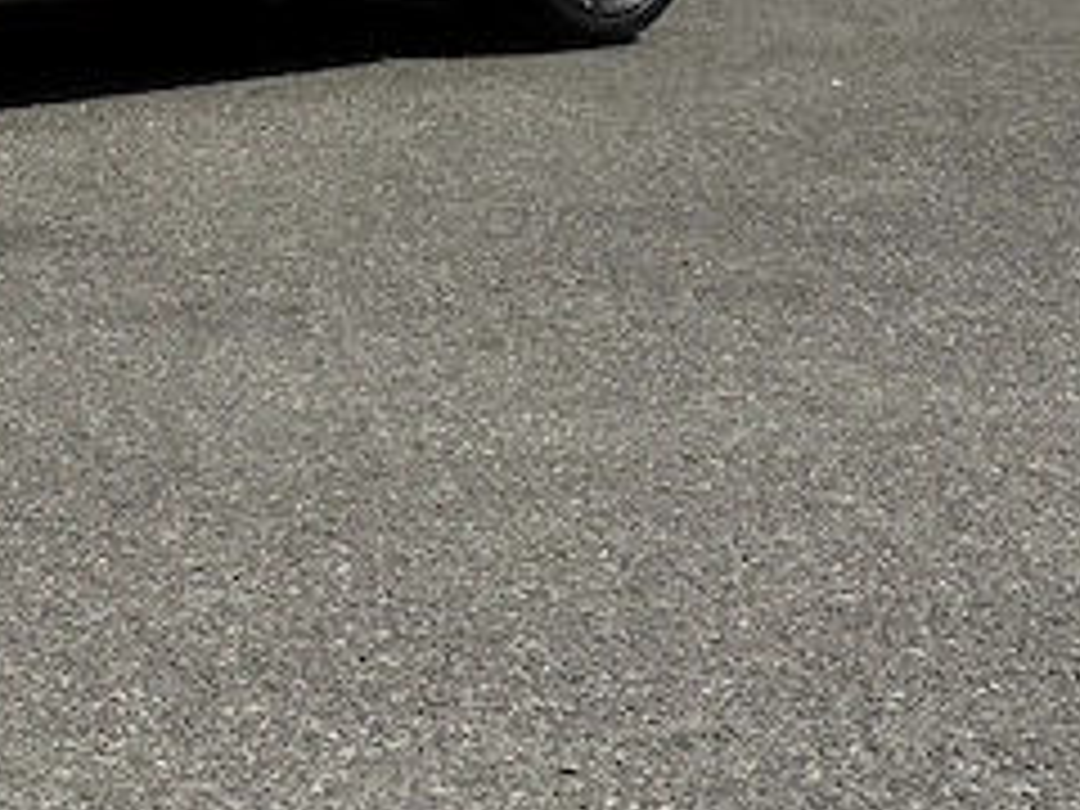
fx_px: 3120
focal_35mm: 100
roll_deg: -0.9
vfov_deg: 14.7
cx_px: 130
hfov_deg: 19.3
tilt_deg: -8.1
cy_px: 171
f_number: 1.78
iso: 100
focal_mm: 6.76
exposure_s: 1/8130
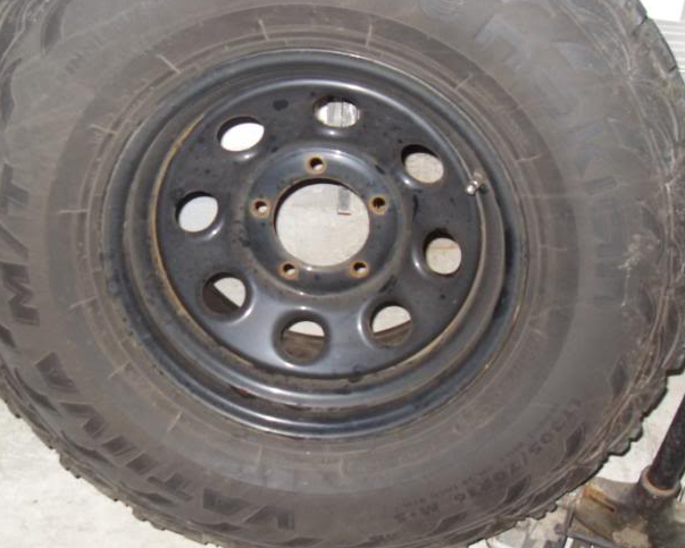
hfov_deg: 42.0
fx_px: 892
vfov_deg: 34.2
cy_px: 273
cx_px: 331
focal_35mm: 44
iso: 160
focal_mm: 6.3
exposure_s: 1/45
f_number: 2.8
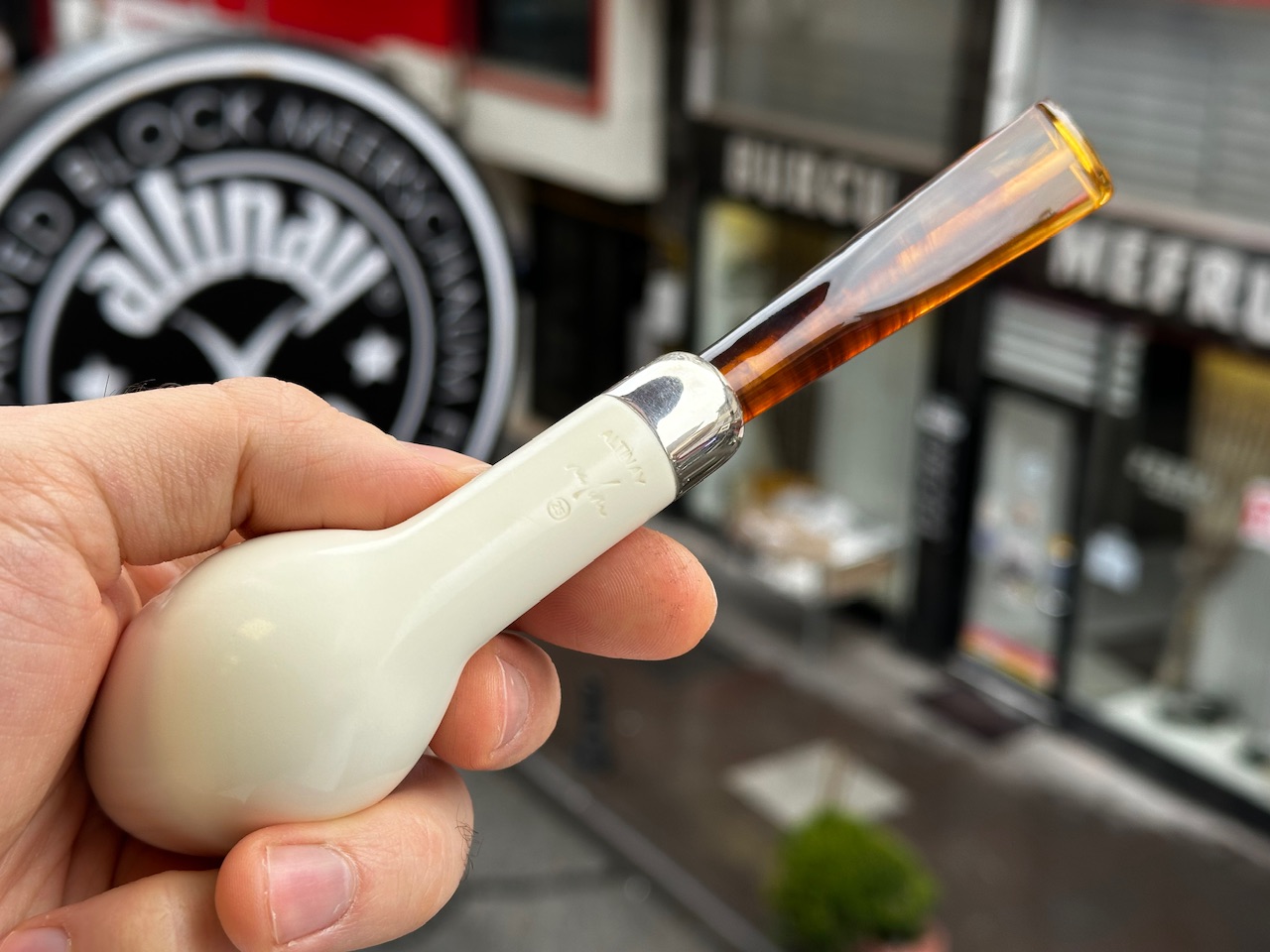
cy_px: 476
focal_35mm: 48
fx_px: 1761
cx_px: 635
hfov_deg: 39.7
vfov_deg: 30.3
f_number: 1.78
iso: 64
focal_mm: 6.86
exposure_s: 1/209
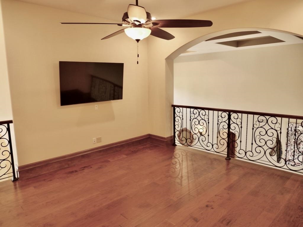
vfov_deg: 56.8
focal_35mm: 24
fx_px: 210
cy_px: 114
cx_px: 152
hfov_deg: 71.6
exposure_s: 1/30
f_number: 2.8
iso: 400
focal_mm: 12
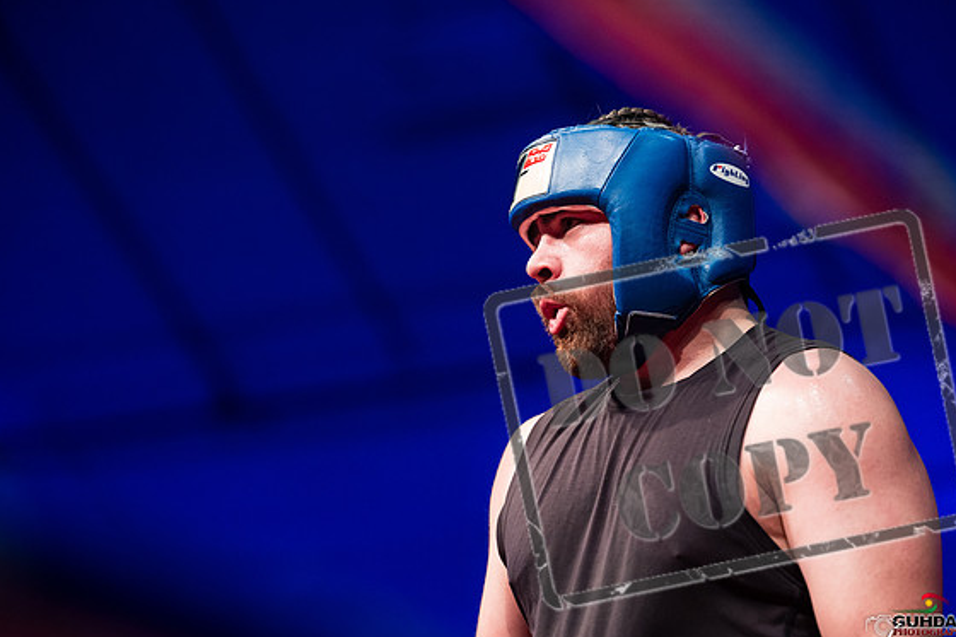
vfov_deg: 9.6
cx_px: 488
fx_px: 3796
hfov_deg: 14.4
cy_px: 322
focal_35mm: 143
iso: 4000
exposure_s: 1/1000
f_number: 2.8
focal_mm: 138
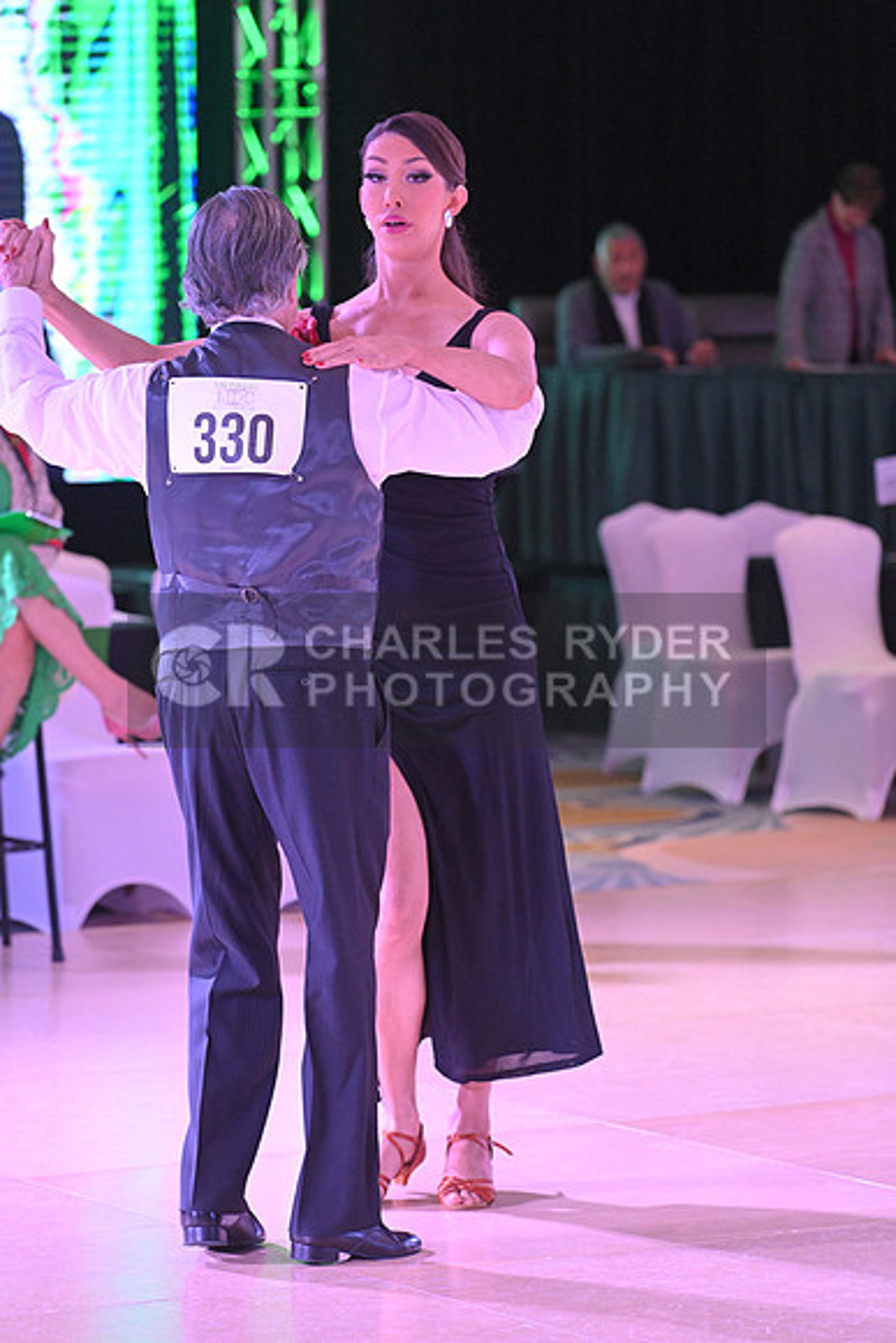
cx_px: 448
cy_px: 672
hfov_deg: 9.8
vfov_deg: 14.7
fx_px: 5223
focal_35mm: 140
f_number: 4.5
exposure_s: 1/400
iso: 5000
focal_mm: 140
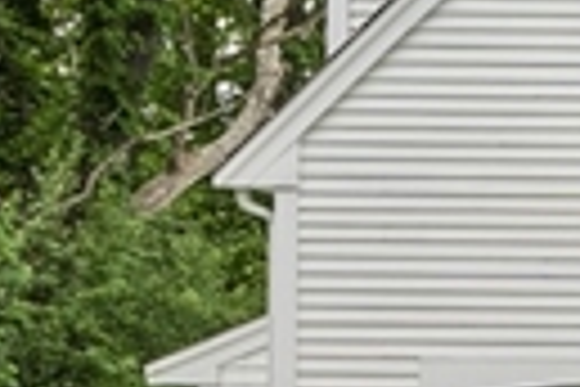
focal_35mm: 159
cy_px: 304
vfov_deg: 8.6
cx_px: 1807
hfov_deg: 9.6
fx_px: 2561
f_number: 7.1
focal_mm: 20
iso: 320
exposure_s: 1/500
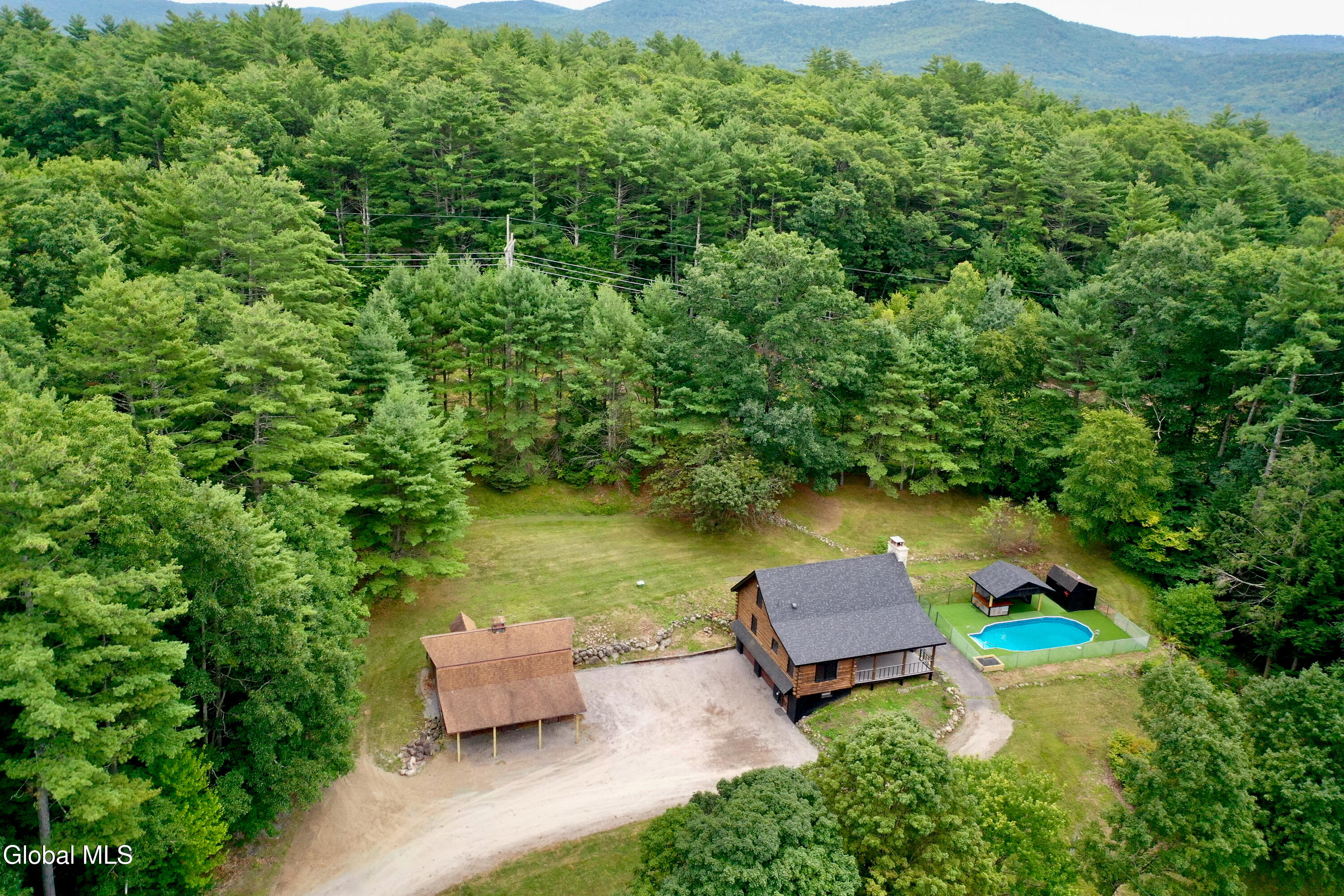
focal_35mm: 28
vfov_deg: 46.4
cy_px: 448
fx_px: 1045
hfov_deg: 65.5
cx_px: 672
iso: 500
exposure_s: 1/15
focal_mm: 10.26
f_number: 2.8
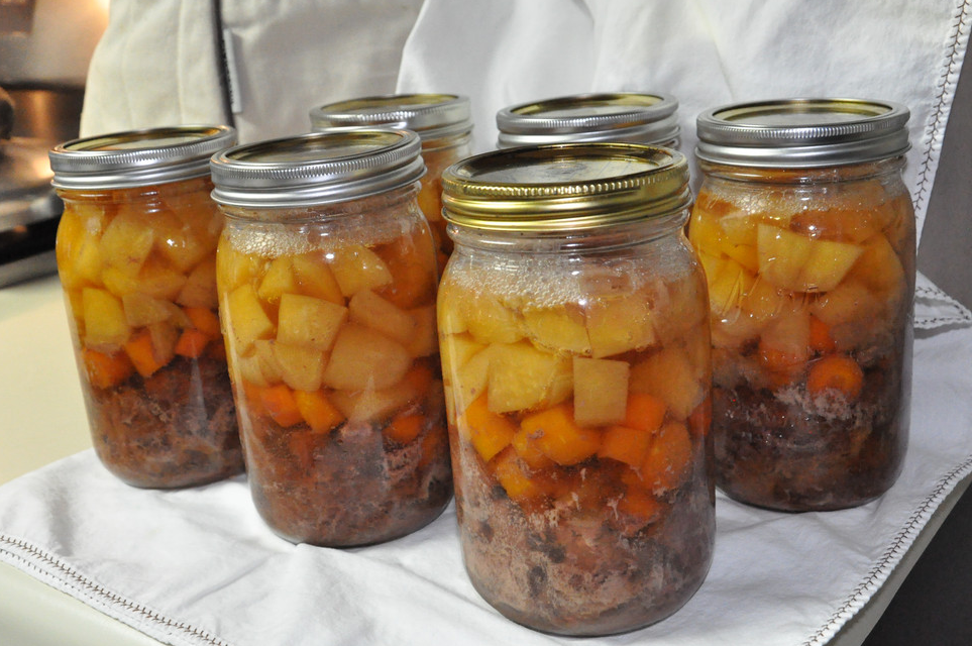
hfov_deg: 43.6
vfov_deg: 29.8
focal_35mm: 45
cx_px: 538
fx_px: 1214
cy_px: 333
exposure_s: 1/60
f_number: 5.6
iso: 3200
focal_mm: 24
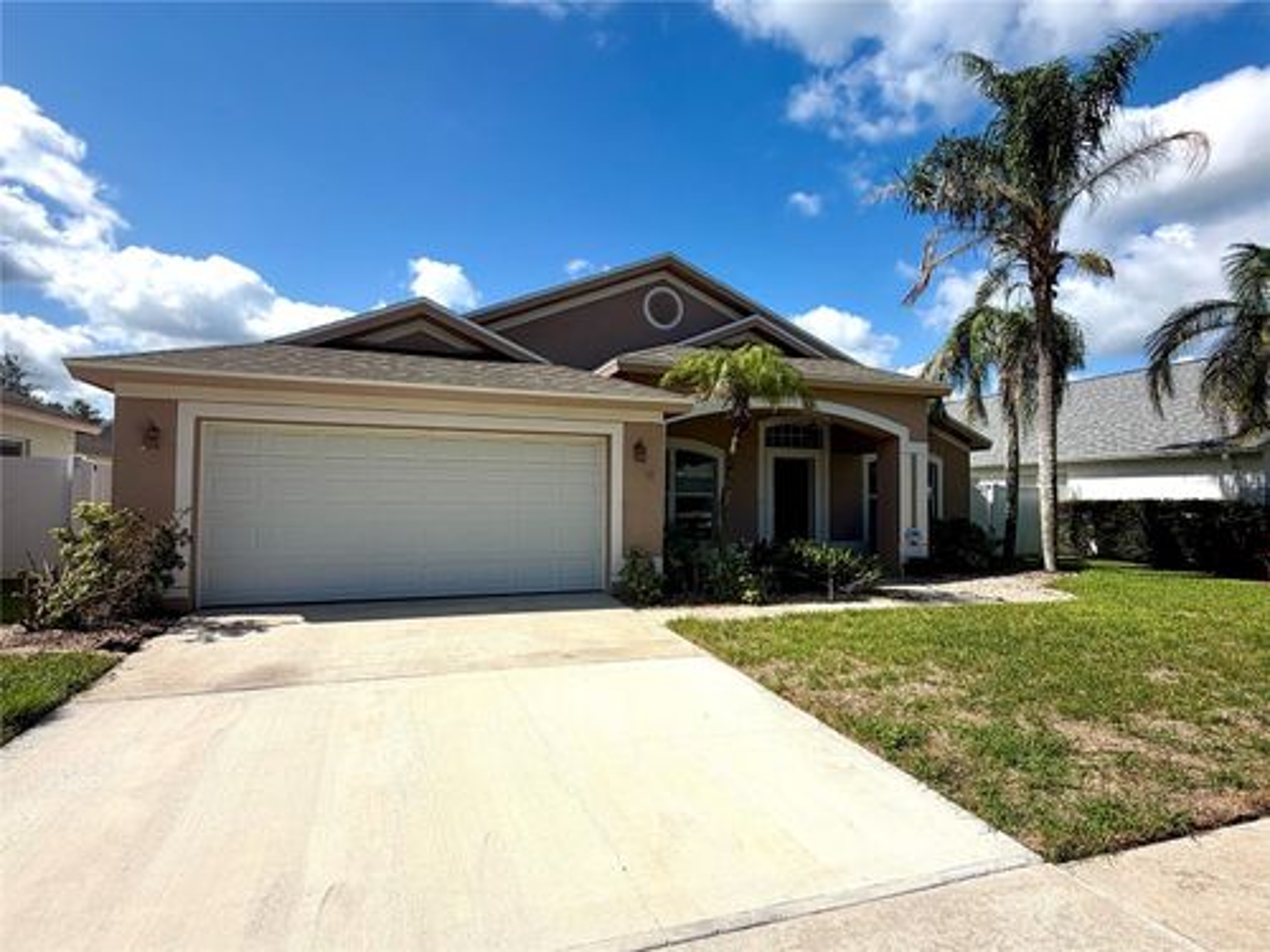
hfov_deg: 102.1
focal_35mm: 14
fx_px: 514
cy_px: 476
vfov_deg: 85.7
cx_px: 635
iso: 20
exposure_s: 1/1431
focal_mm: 2.22
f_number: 2.2
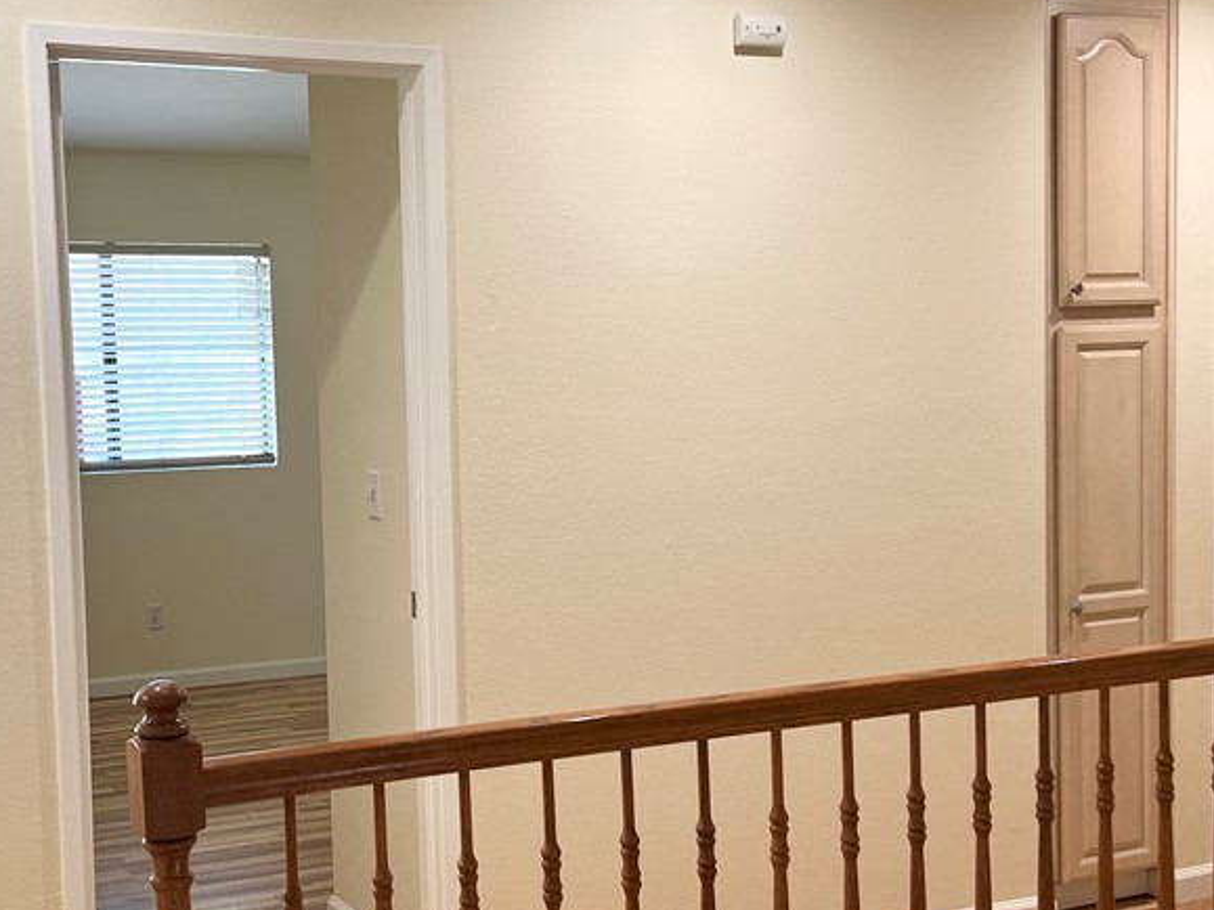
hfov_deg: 40.4
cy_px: 489
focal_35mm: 46
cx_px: 344
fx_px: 1613
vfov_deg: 31.5
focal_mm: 5.7
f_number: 1.5
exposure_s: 1/120
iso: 80
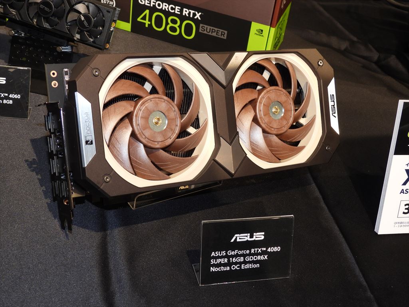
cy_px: 154
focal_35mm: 50
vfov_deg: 29.1
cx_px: 204
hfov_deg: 38.2
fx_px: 591
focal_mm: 8.9
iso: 200
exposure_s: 1/30
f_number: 3.5
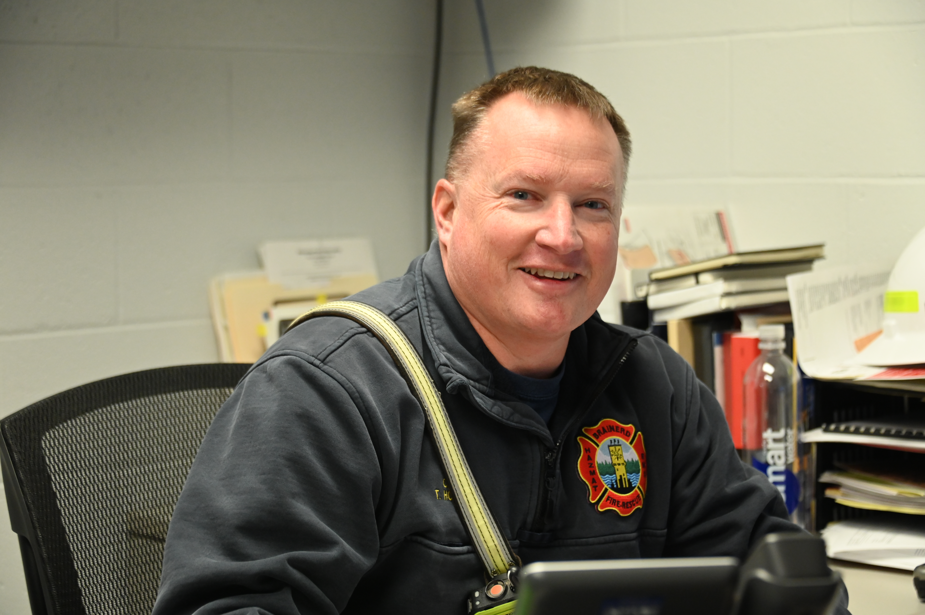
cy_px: 308
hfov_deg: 23.9
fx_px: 2183
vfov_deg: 16.1
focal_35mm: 85
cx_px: 462
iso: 3200
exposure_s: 1/125
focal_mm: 85
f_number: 5
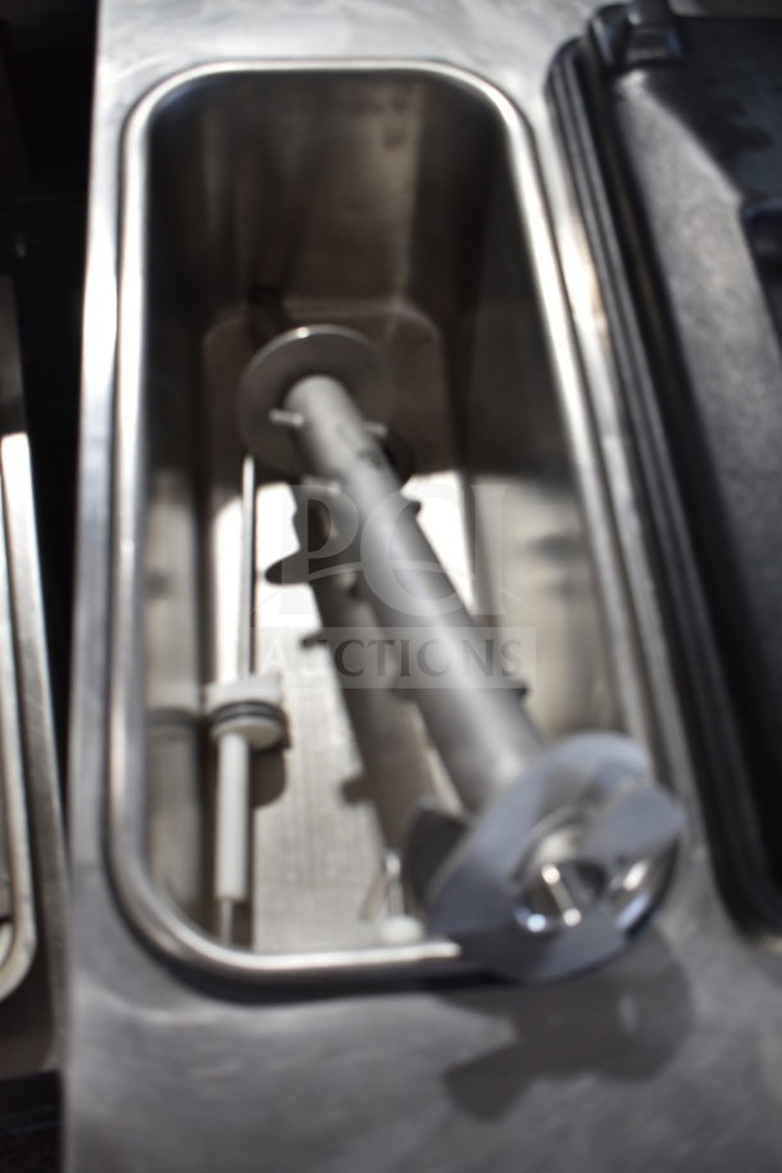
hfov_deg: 36.9
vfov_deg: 53.1
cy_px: 586
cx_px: 391
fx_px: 1173
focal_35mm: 36
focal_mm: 24
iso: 320
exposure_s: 1/40
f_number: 4
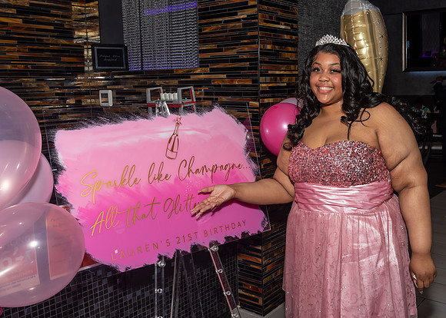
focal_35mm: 37
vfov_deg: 37.8
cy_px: 146
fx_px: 465
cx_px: 275
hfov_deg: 50.8
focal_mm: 18
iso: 400
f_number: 5.6
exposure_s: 1/250
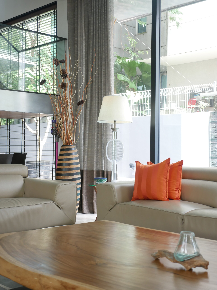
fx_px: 451
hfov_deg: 27.1
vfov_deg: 35.5
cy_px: 145
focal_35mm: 54
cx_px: 108
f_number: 2.8
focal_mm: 27
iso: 800
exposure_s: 1/200
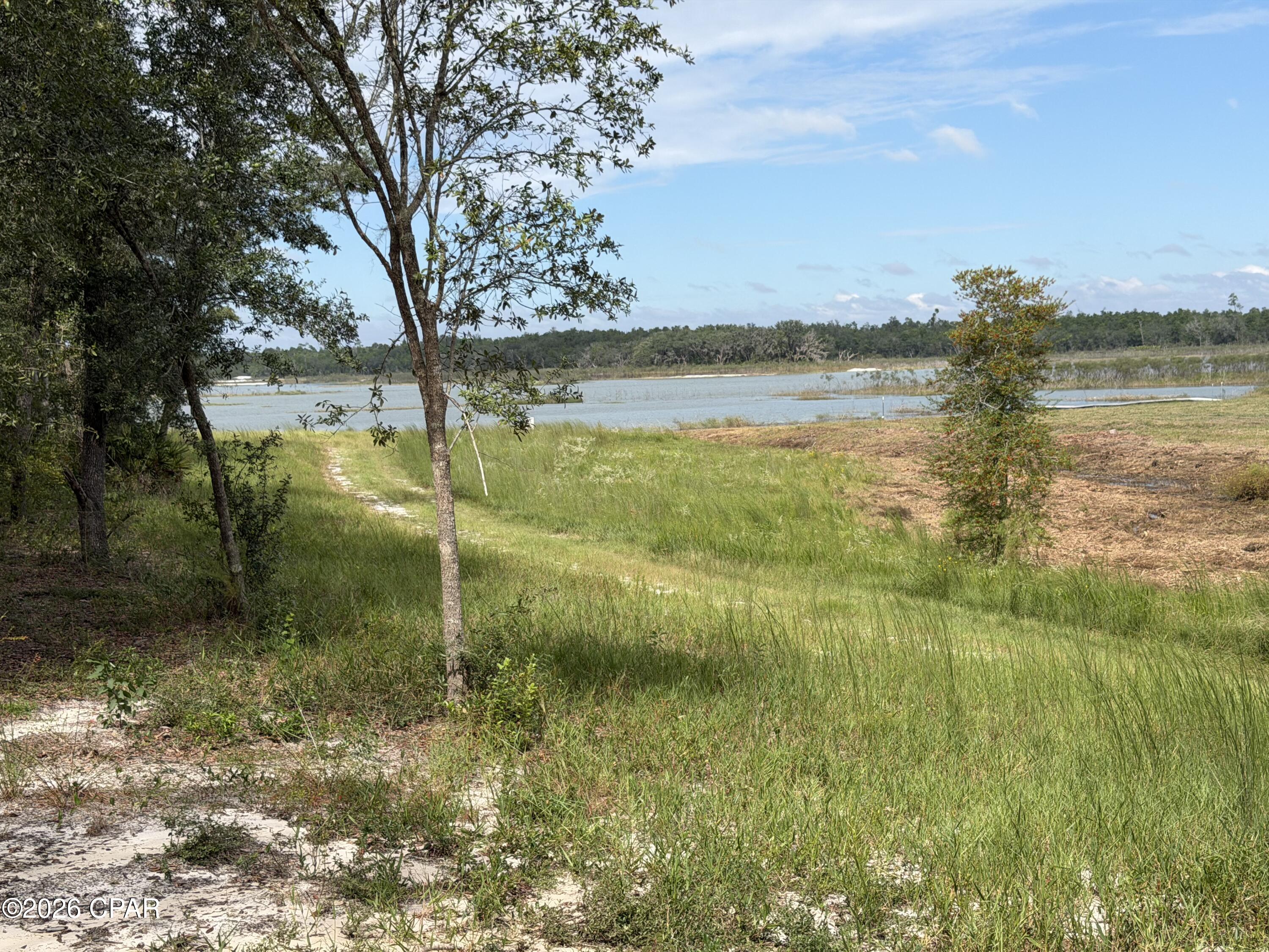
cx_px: 634
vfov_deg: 30.3
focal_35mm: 48
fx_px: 1760
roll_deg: +1.5
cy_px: 476
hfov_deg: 39.7
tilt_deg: -3.9
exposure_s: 1/7143
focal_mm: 6.76
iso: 80
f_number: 1.78
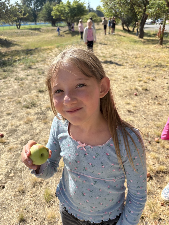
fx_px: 169
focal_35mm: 26
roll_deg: +3.2
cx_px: 84
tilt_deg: -26.2
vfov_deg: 67.3
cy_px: 112
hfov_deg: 53.1
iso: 50
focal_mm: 5.96
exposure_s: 1/1517
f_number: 1.6
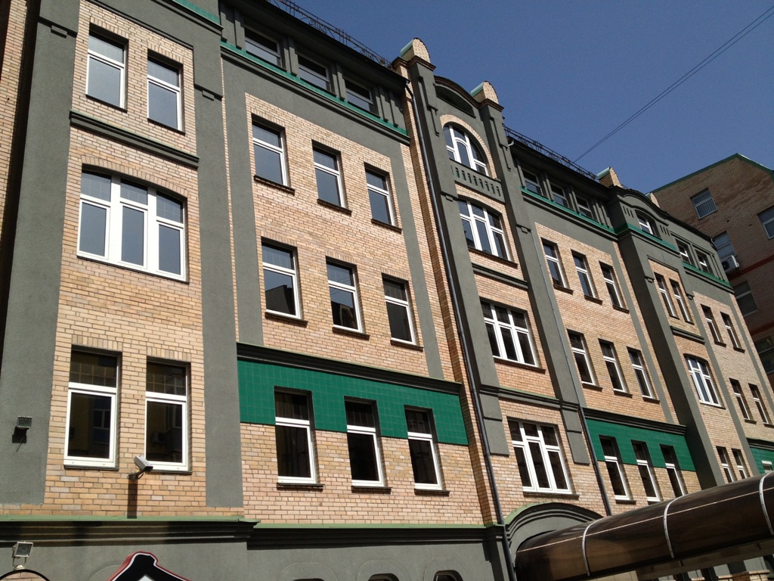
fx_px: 783
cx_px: 387
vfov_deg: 40.7
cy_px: 290
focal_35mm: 35
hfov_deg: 52.6
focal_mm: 4.28
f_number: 2.4
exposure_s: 1/2404
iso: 50
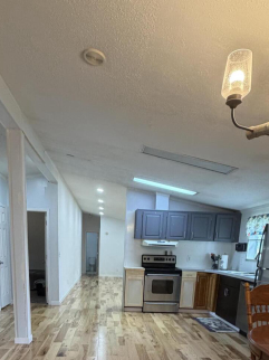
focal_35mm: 29
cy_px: 318
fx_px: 301
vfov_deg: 54.5
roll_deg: -1.8
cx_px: 109
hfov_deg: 47.9
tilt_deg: -12.7
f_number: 2.2
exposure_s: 1/120
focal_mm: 2.22
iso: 320
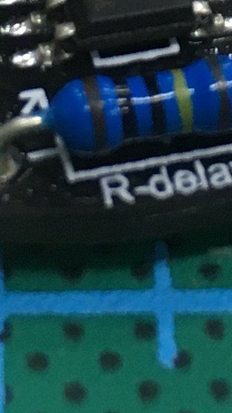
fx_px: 2142
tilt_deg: -40.5
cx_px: 129
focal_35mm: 196
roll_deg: -0.5
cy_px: -395
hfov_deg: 6.2
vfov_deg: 10.2
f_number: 2.2
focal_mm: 4.15
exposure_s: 1/33
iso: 100
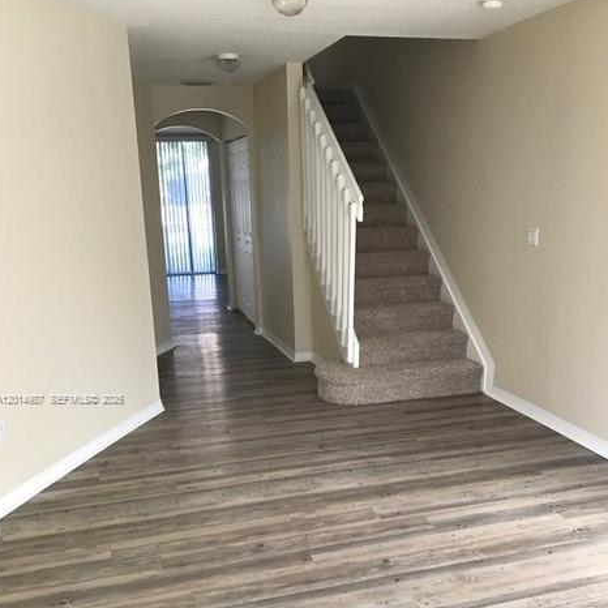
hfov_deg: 48.5
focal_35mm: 34
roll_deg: +1.9
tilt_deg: -15.1
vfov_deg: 47.7
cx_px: 305
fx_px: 676
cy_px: 399
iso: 40
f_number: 1.8
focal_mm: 3.99
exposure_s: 1/30
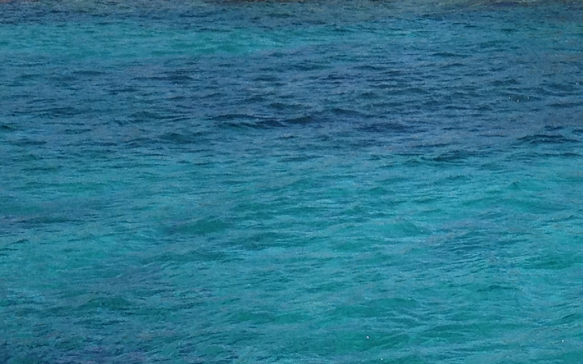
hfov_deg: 15.6
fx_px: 2113
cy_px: -212
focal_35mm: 133
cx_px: 476
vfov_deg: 9.5
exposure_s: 1/1905
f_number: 2.4
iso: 64
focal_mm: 4.28
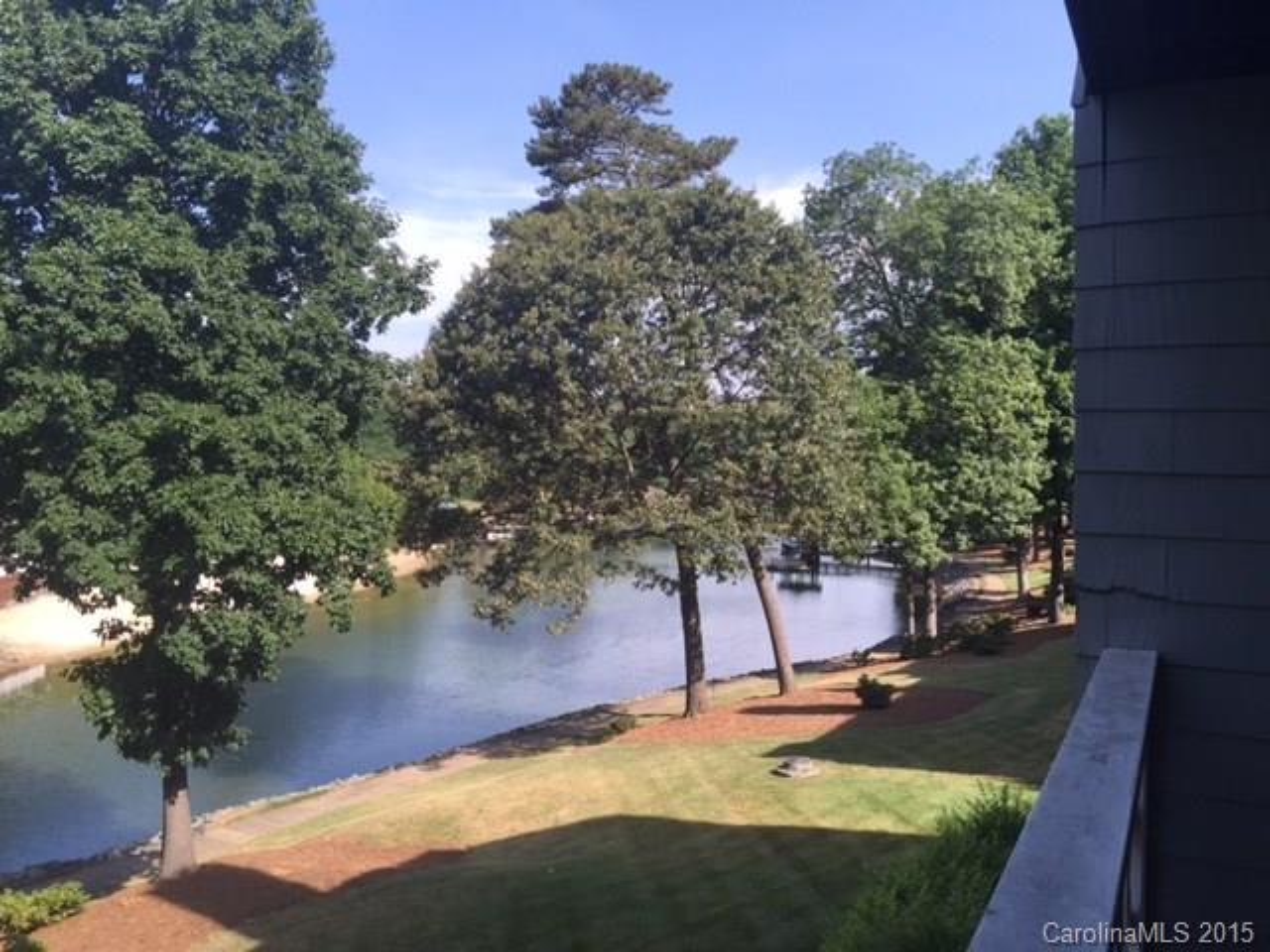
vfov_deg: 48.2
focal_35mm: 29
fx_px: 1064
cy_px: 476
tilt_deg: -0.2
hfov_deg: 61.7
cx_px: 635
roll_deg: -1.7
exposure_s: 1/942
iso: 40
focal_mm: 4.15
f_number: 2.2
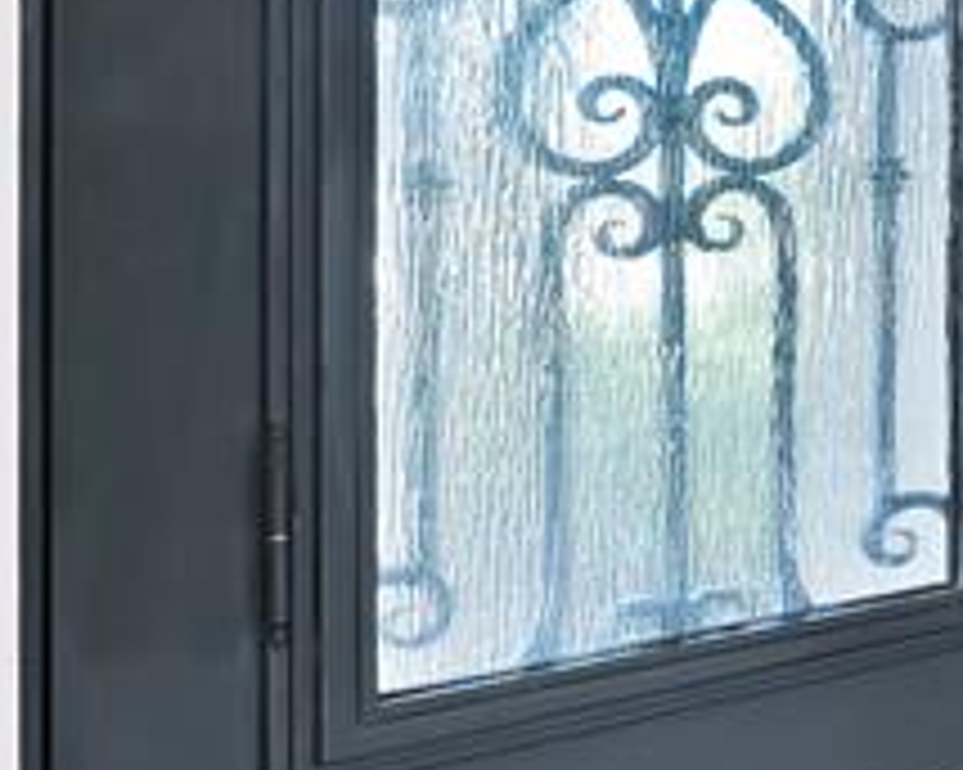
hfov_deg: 18.2
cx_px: 1984
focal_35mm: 63
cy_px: 142
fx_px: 1795
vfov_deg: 23.8
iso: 640
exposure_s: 1/2.5
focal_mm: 14
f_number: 9
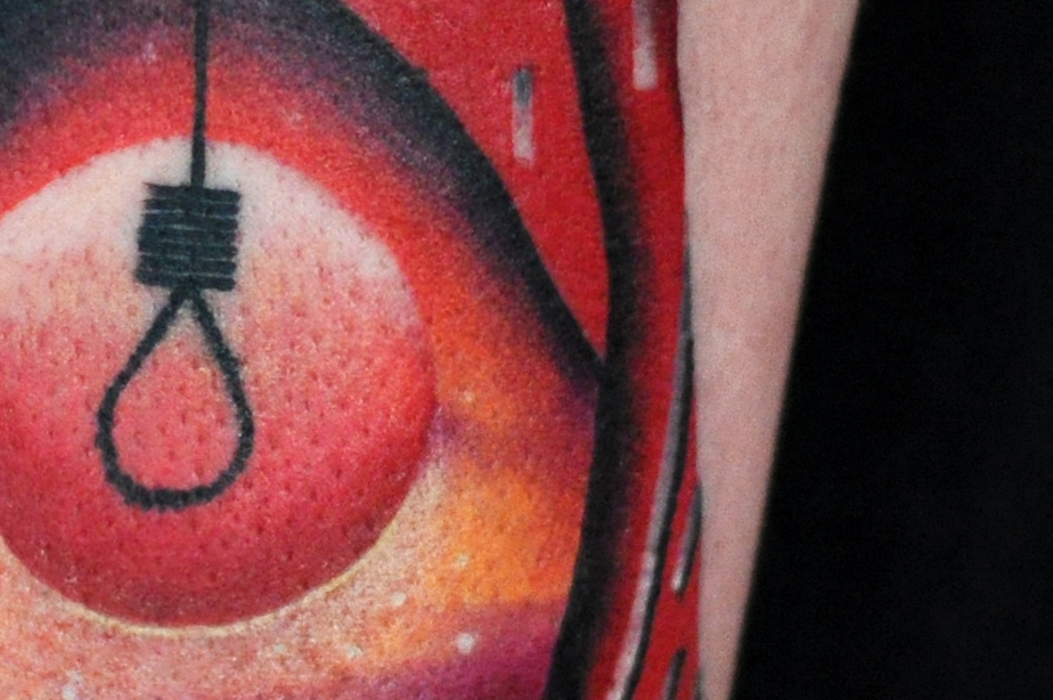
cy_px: 229
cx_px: 291
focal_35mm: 348
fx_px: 10168
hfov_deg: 5.9
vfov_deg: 3.9
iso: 800
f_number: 2.2
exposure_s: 1/400
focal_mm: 50
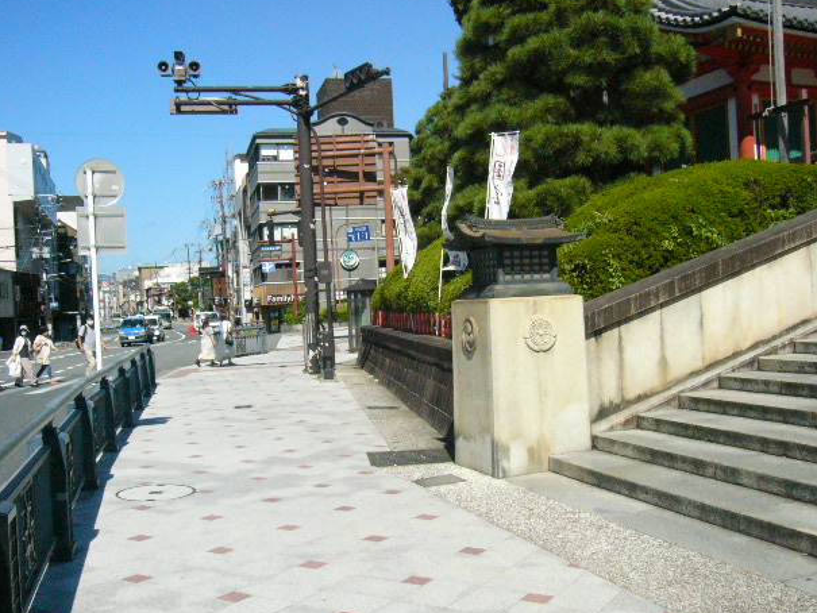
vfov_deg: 38.7
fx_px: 873
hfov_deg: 50.1
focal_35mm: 37
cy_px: 304
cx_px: 429
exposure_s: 1/2000
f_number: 8
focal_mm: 5.8
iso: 400
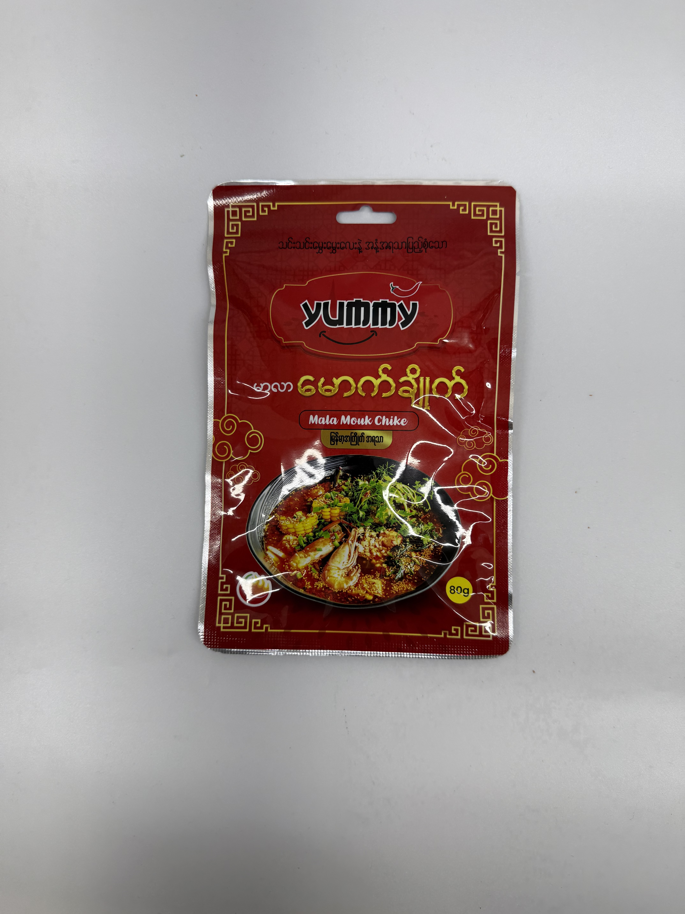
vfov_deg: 71.6
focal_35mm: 24
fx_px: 633
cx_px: 342
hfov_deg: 56.8
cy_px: 457
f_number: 1.78
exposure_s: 1/169
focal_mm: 6.76
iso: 64
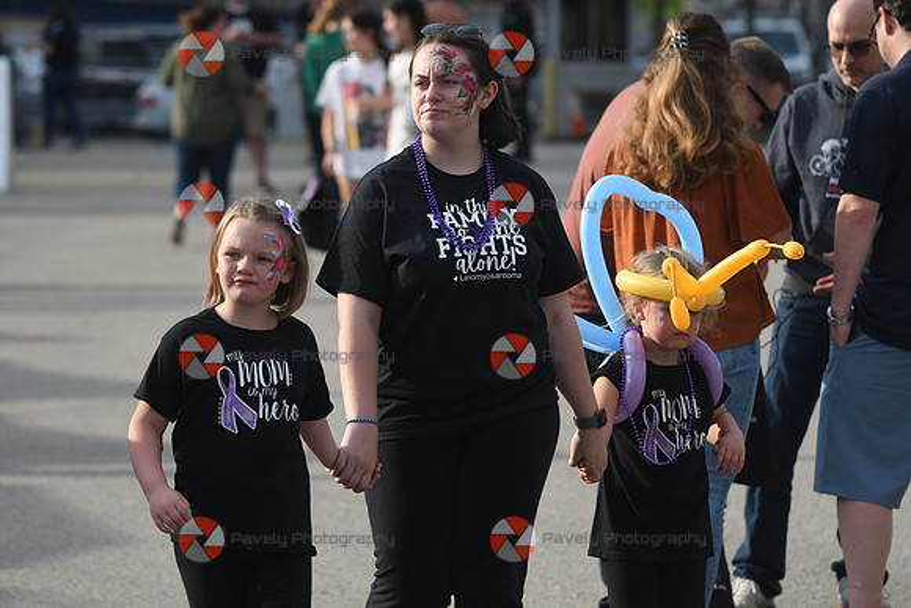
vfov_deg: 6.5
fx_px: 5315
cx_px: 456
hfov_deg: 9.8
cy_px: 304
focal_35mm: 210
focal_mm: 140
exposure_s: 1/2000
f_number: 4
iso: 400
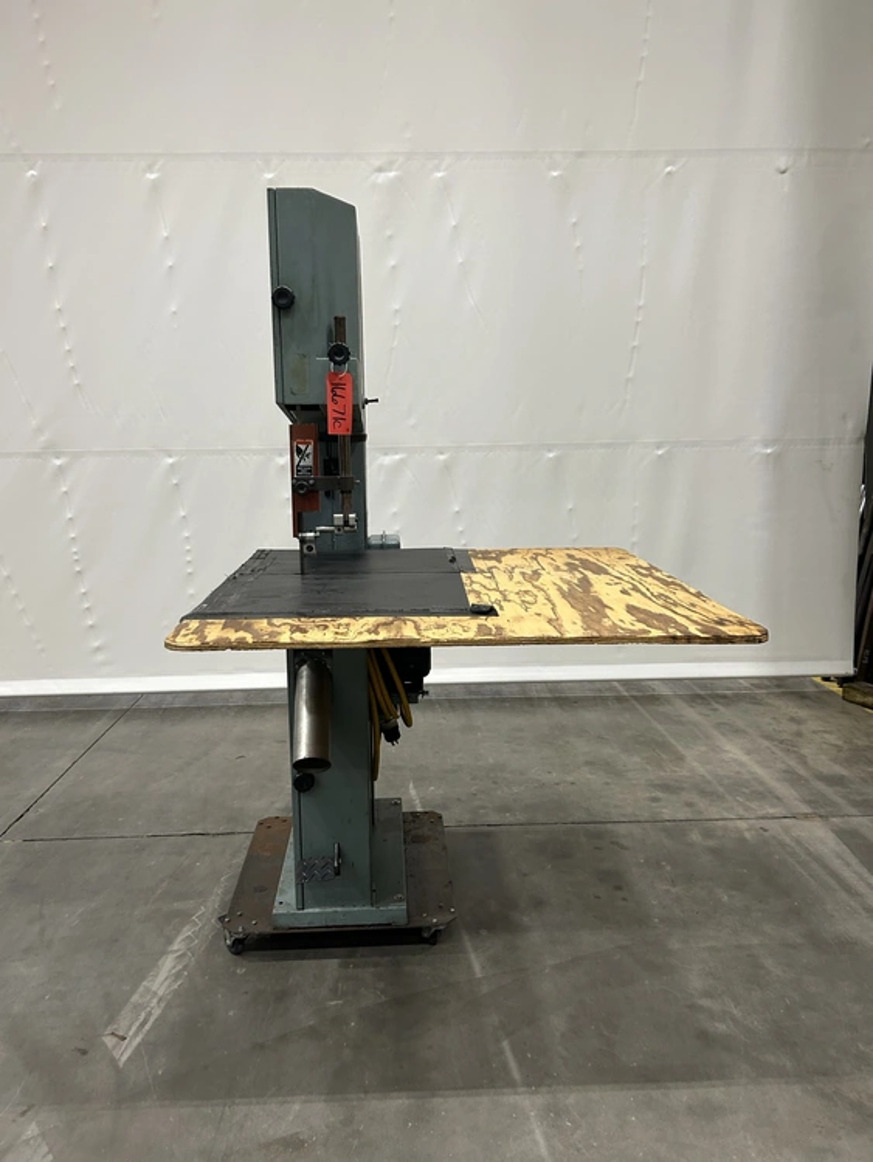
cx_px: 436
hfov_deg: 53.1
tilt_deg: -6.7
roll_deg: +2.1
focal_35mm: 26
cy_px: 581
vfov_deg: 67.3
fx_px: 874
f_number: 1.5
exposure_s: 1/60
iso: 160
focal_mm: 5.7
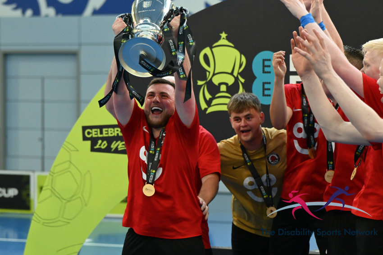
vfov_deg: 11.6
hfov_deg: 17.3
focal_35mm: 118
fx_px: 1260
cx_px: 192
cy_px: 128
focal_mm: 79
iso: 3200
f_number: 2.8
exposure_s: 1/1250
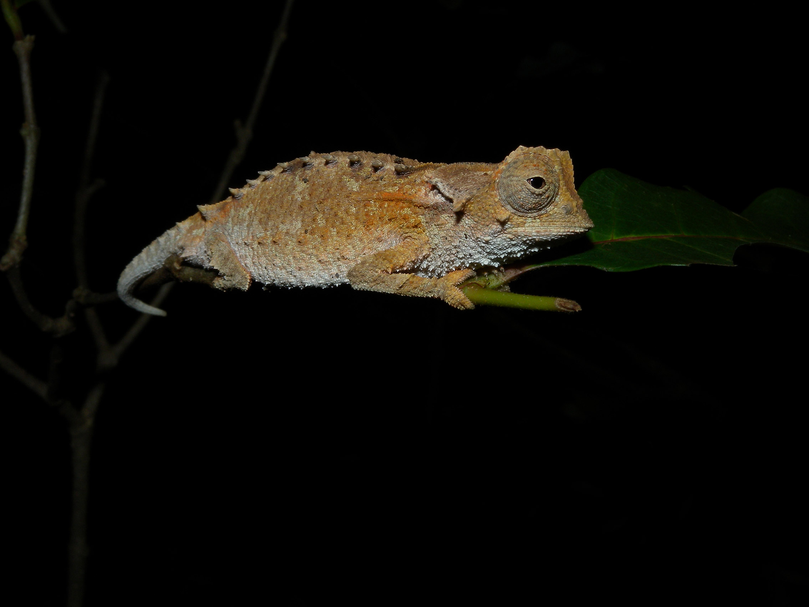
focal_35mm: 28
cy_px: 304
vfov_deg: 49.7
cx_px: 404
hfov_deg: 63.4
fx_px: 654
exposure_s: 1/60
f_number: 7.2
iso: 64
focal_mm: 6
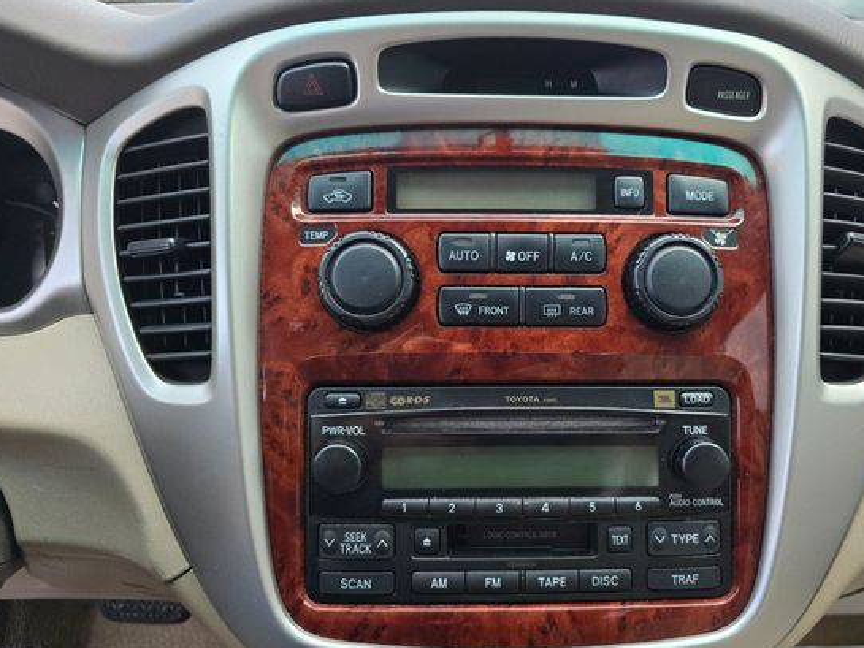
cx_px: 496
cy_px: 349
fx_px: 674
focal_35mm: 27
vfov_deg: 51.3
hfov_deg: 65.0
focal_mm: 6.3
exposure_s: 1/180
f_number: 1.7
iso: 125
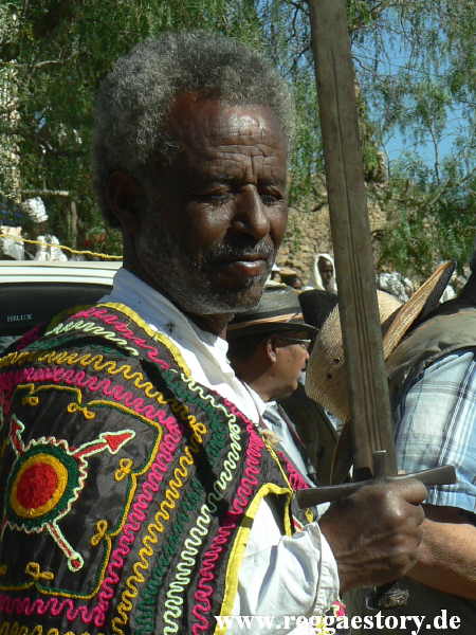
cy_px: 318
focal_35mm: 111
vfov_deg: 17.7
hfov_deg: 13.3
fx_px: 2035
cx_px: 238
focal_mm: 19
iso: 64
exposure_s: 1/400
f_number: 4.5
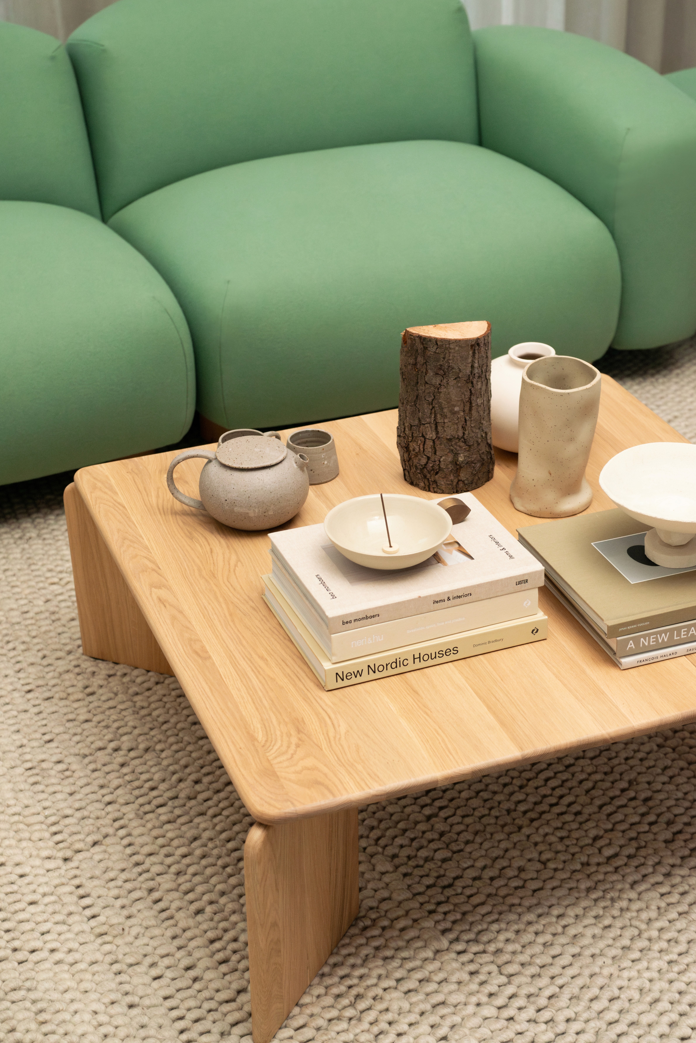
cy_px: 530
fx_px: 1653
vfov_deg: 35.1
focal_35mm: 57
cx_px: 354
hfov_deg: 23.8
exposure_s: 1/100
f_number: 5.6
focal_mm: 56
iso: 800
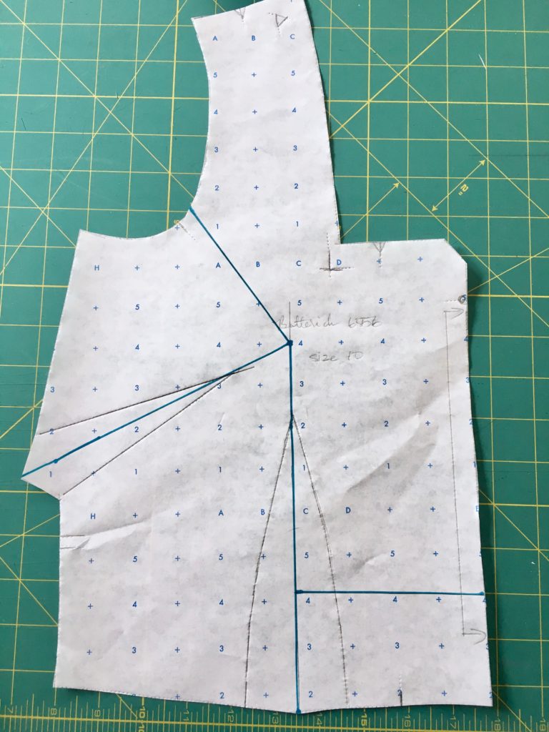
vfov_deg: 61.7
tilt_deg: -81.9
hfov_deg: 48.2
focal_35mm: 29
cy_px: 366
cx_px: 274
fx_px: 613
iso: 25
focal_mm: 4.15
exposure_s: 1/30
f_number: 2.2
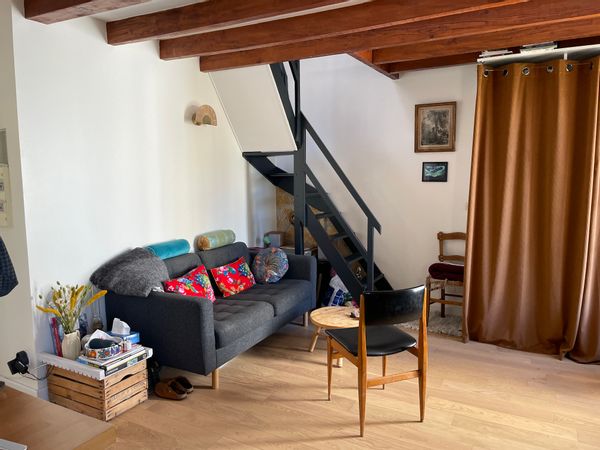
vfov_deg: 53.1
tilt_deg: -6.3
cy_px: 225
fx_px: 451
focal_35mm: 26
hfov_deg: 67.3
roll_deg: +0.7
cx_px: 300
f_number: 1.6
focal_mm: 4.2
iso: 125
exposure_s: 1/120
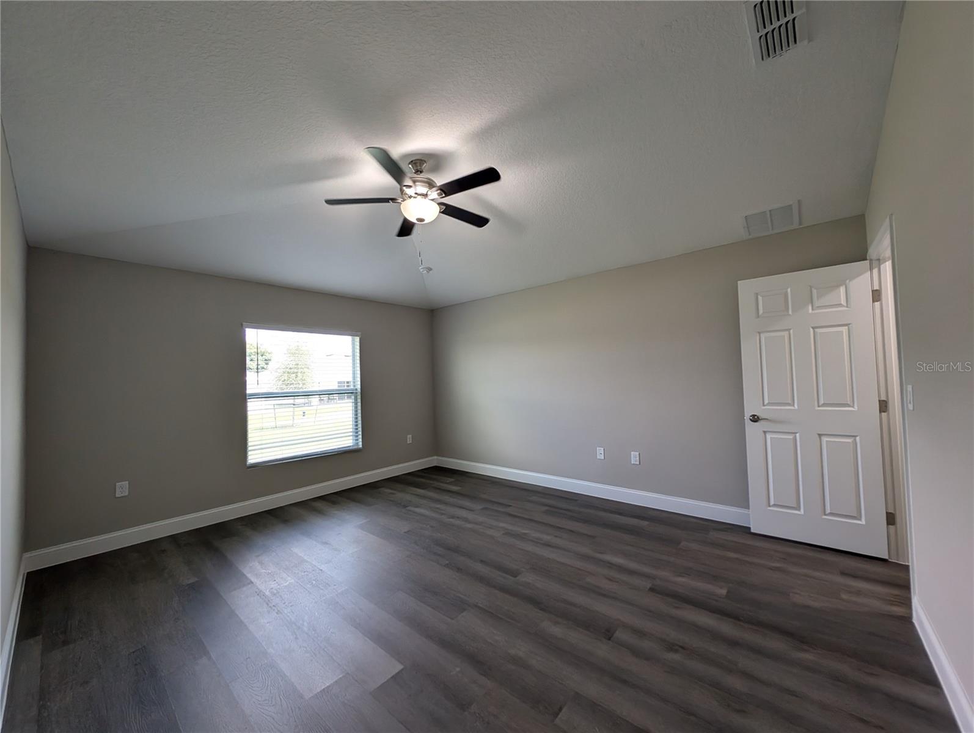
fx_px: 338
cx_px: 487
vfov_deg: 94.6
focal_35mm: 12
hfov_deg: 110.5
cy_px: 366
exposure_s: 1/120
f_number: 1.95
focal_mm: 2.23
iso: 87
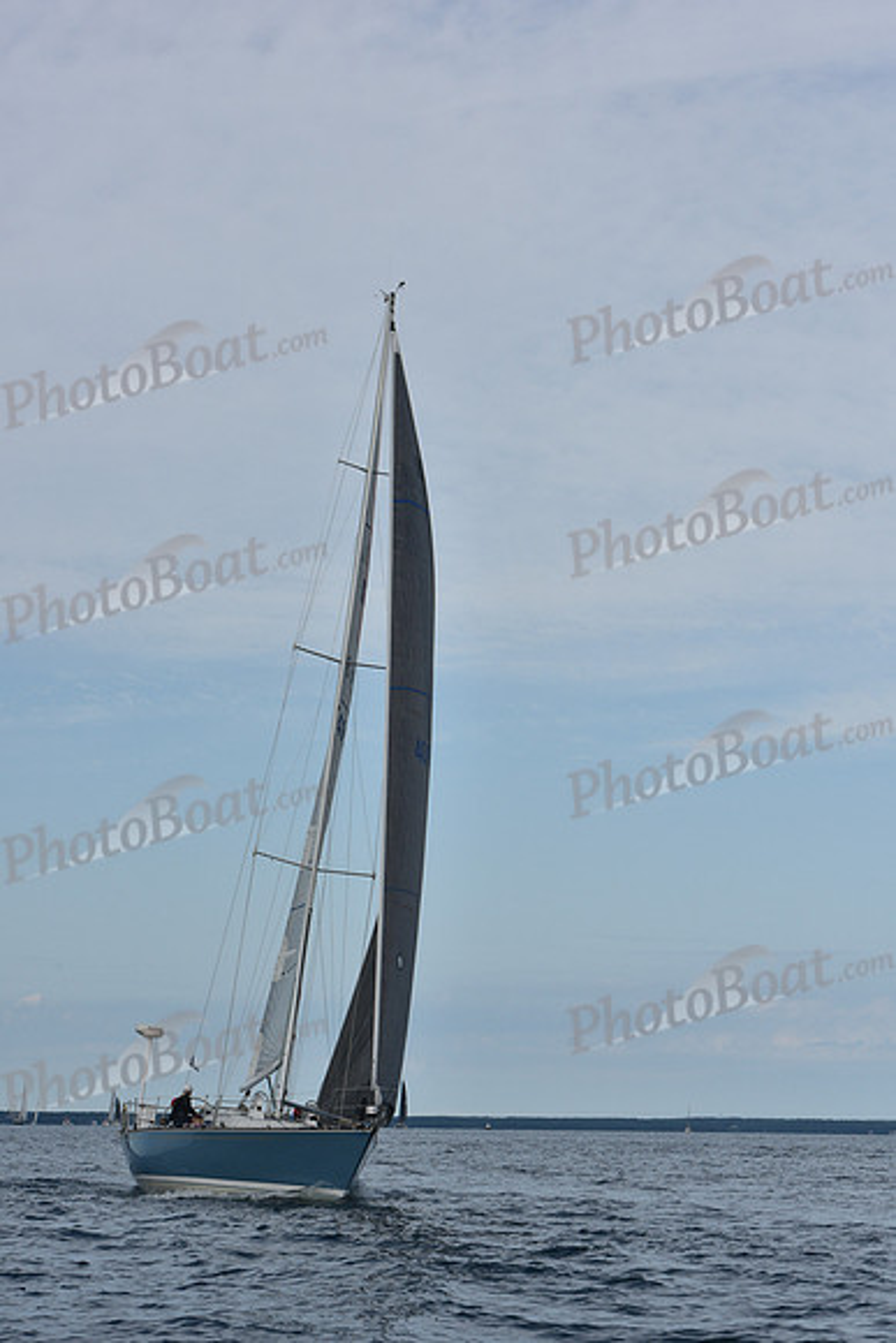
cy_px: 672
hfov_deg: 15.9
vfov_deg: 23.6
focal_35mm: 86
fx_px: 3209
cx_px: 448
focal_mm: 86
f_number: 10
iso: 320
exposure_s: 1/1000
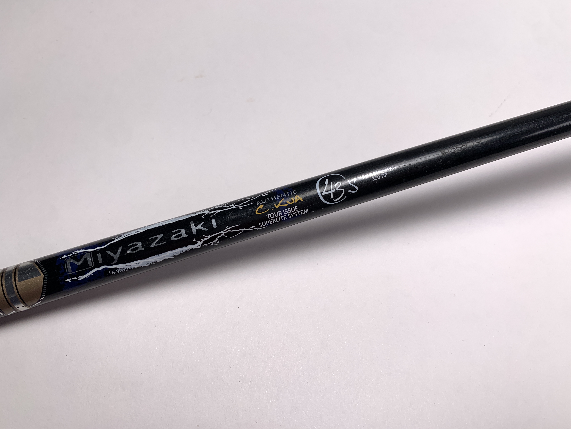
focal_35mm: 26
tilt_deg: -66.8
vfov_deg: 53.1
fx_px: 429
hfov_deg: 67.3
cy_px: 214
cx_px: 286
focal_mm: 4.25
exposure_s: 1/299
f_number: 1.8
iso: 25
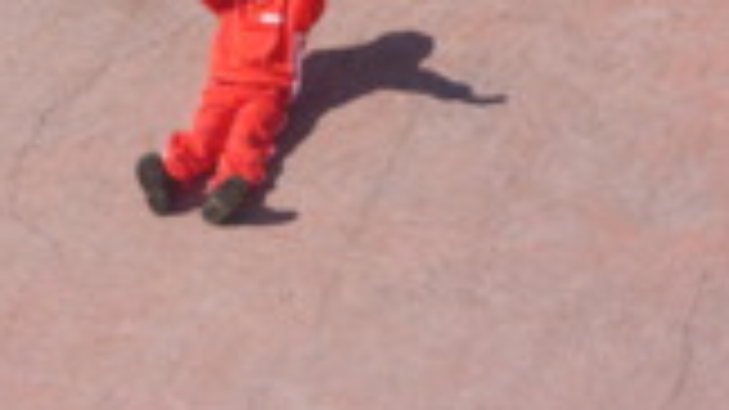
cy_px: 86
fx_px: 1275
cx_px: 198
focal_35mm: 66
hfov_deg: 31.4
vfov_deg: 18.1
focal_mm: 4.9
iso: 250
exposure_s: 1/500
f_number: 10
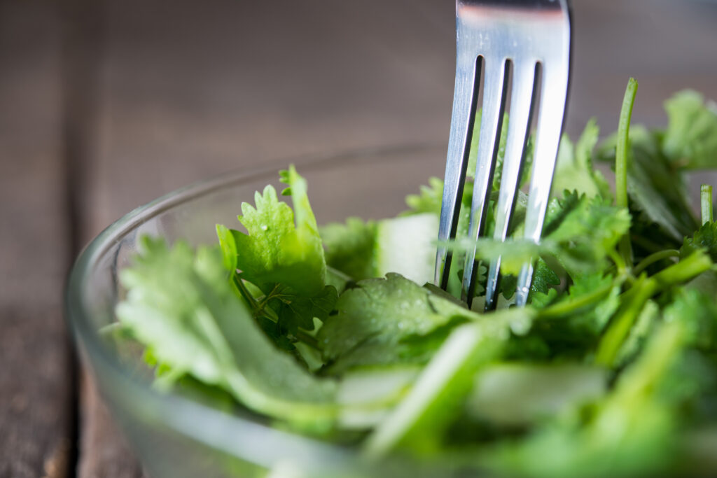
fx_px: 1195
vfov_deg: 22.6
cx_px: 358
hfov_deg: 33.4
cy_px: 239
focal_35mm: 60
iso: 100
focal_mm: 60
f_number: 5
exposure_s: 1/160
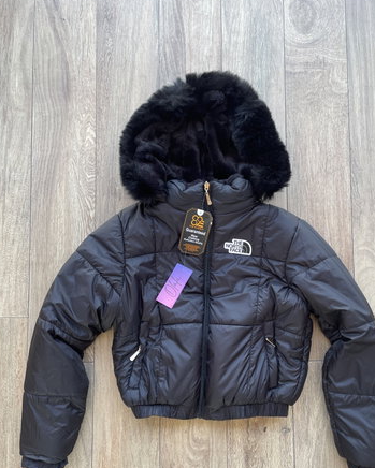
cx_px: 201
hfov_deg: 47.1
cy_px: 279
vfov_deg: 56.8
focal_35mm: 31
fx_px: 430
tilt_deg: -84.6
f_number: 1.6
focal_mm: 4.2
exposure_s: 1/121
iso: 50
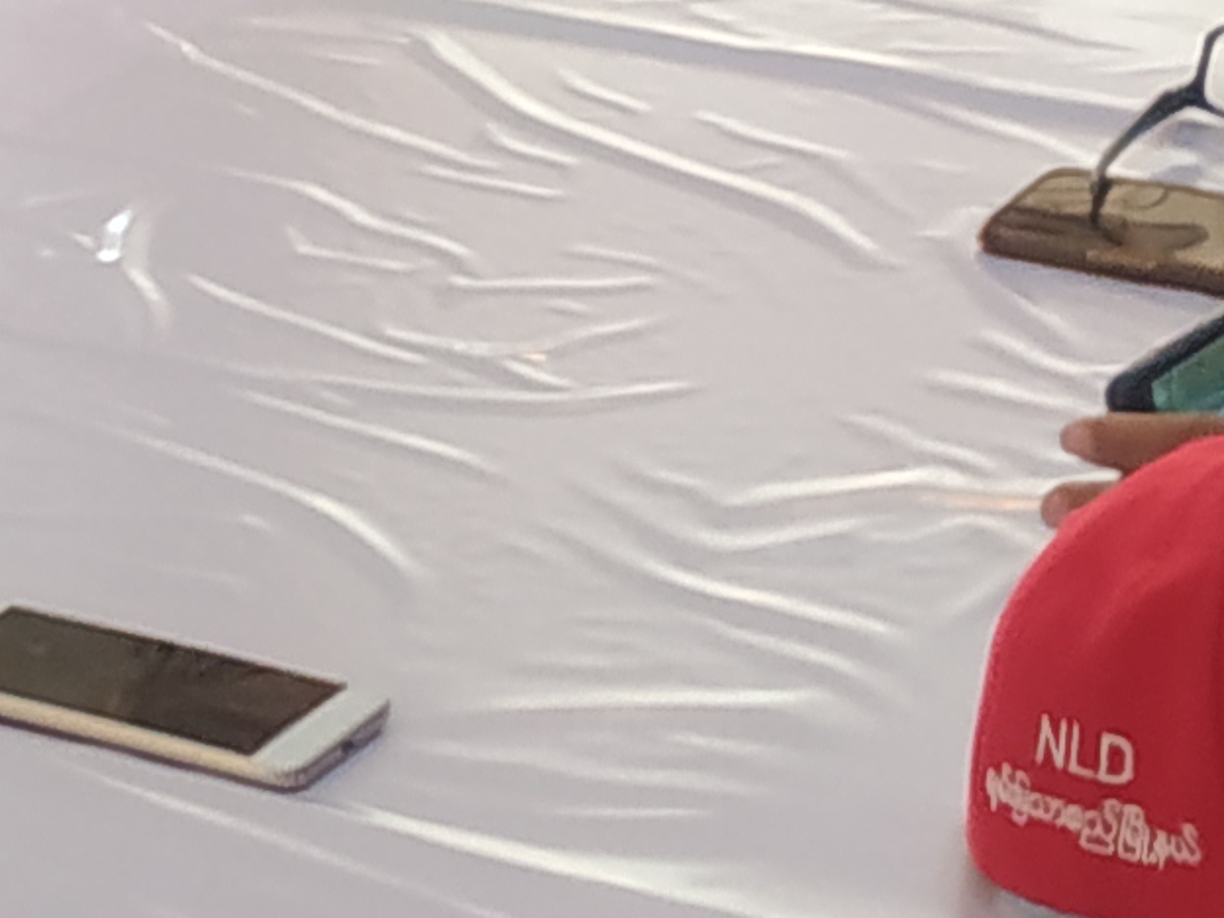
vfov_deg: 9.5
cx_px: -141
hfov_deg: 12.5
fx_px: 5481
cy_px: -128
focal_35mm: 155
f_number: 1.9
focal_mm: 3.94
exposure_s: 1/25
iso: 250
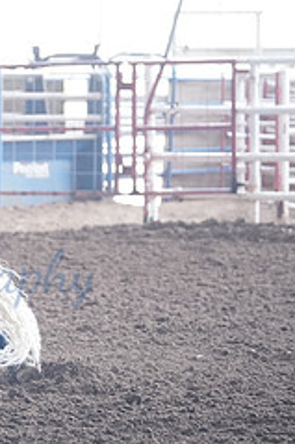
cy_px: 177
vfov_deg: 6.2
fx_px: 4123
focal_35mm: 335
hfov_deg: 4.1
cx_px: -237
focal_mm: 138
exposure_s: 1/1000
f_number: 2.8
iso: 6400
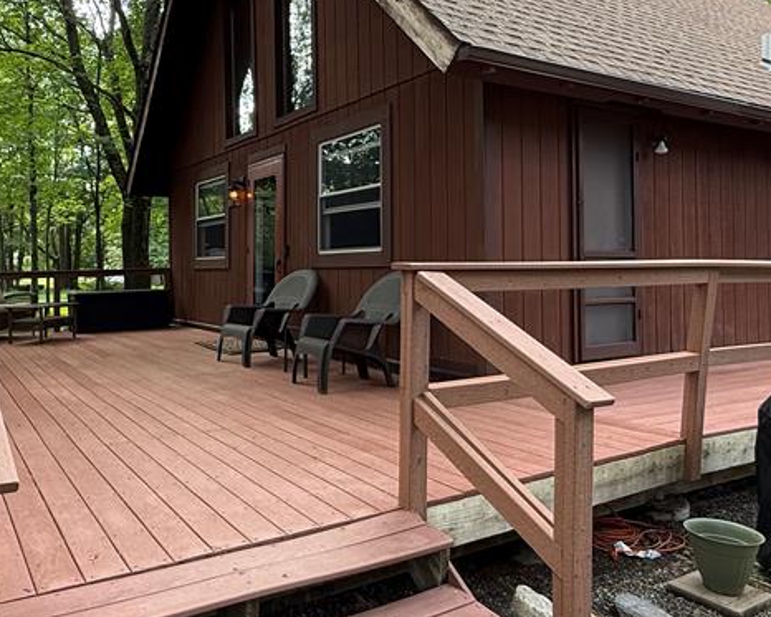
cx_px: 308
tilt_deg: +1.3
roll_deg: +0.5
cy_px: 256
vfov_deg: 48.3
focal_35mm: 30
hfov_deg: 58.3
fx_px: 685
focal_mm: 2.22
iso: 100
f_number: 2.2
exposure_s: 1/99
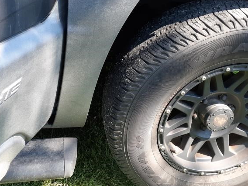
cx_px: 106
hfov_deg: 48.8
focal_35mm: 38
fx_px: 272
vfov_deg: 37.2
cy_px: 57
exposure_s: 1/120
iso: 64
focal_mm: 3.6
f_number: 1.9
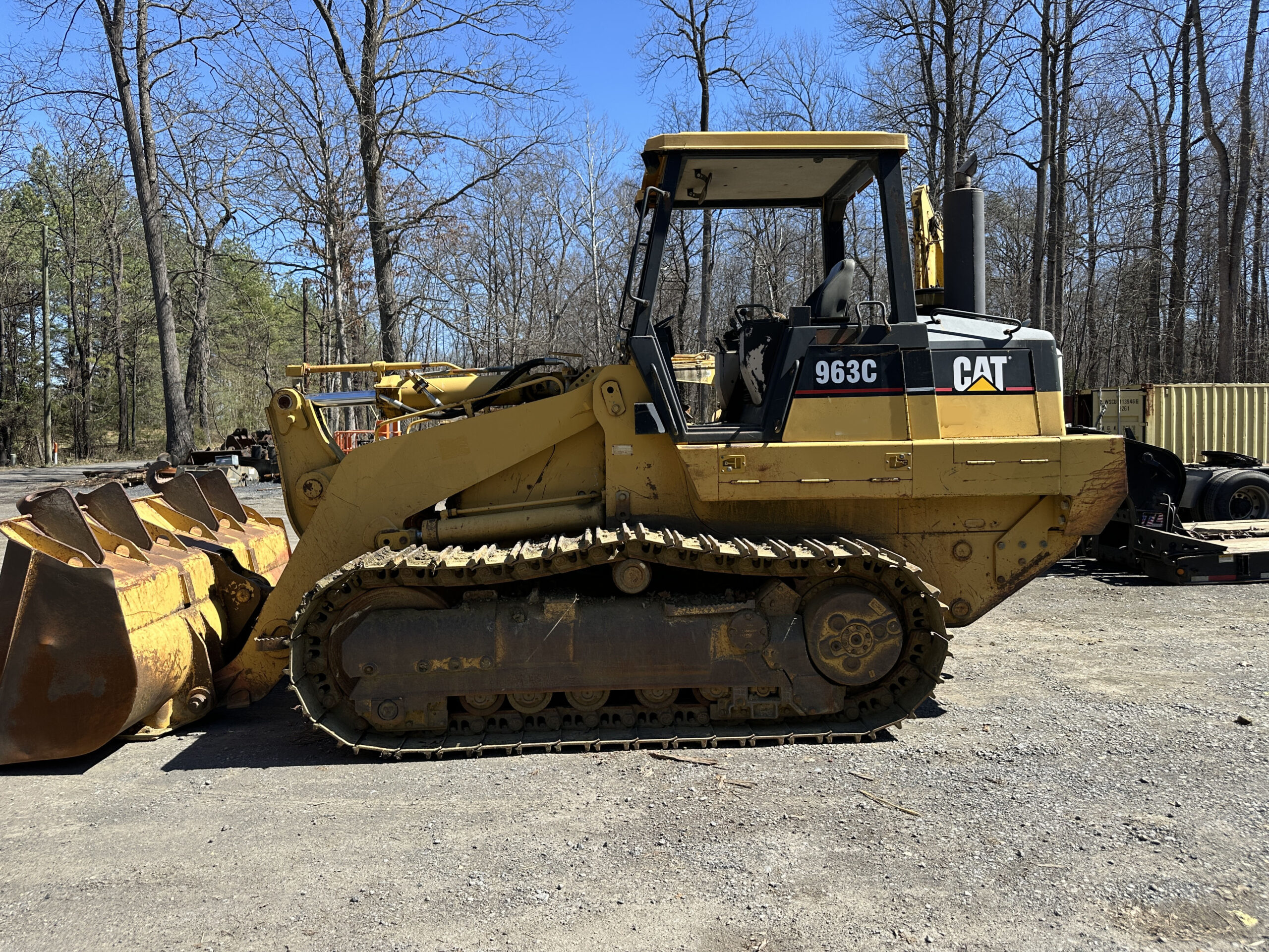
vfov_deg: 56.8
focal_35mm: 24
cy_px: 476
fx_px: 880
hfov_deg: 71.6
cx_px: 634
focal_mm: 6.86
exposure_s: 1/1880
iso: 80
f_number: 1.78
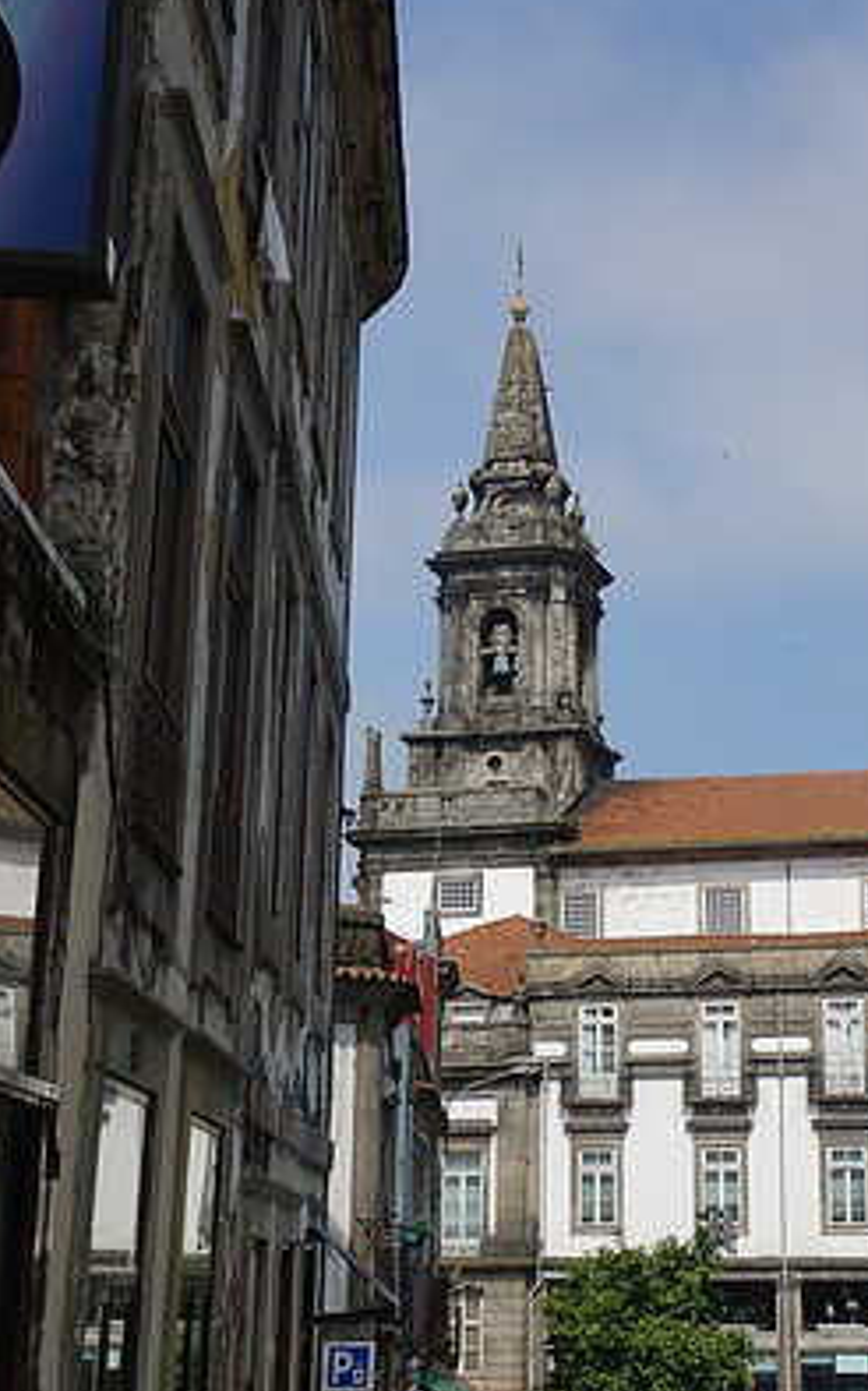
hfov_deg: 20.5
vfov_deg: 32.2
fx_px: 2386
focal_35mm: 63
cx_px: 644
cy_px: 466
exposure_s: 1/100
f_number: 5.6
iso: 125
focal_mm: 15.52
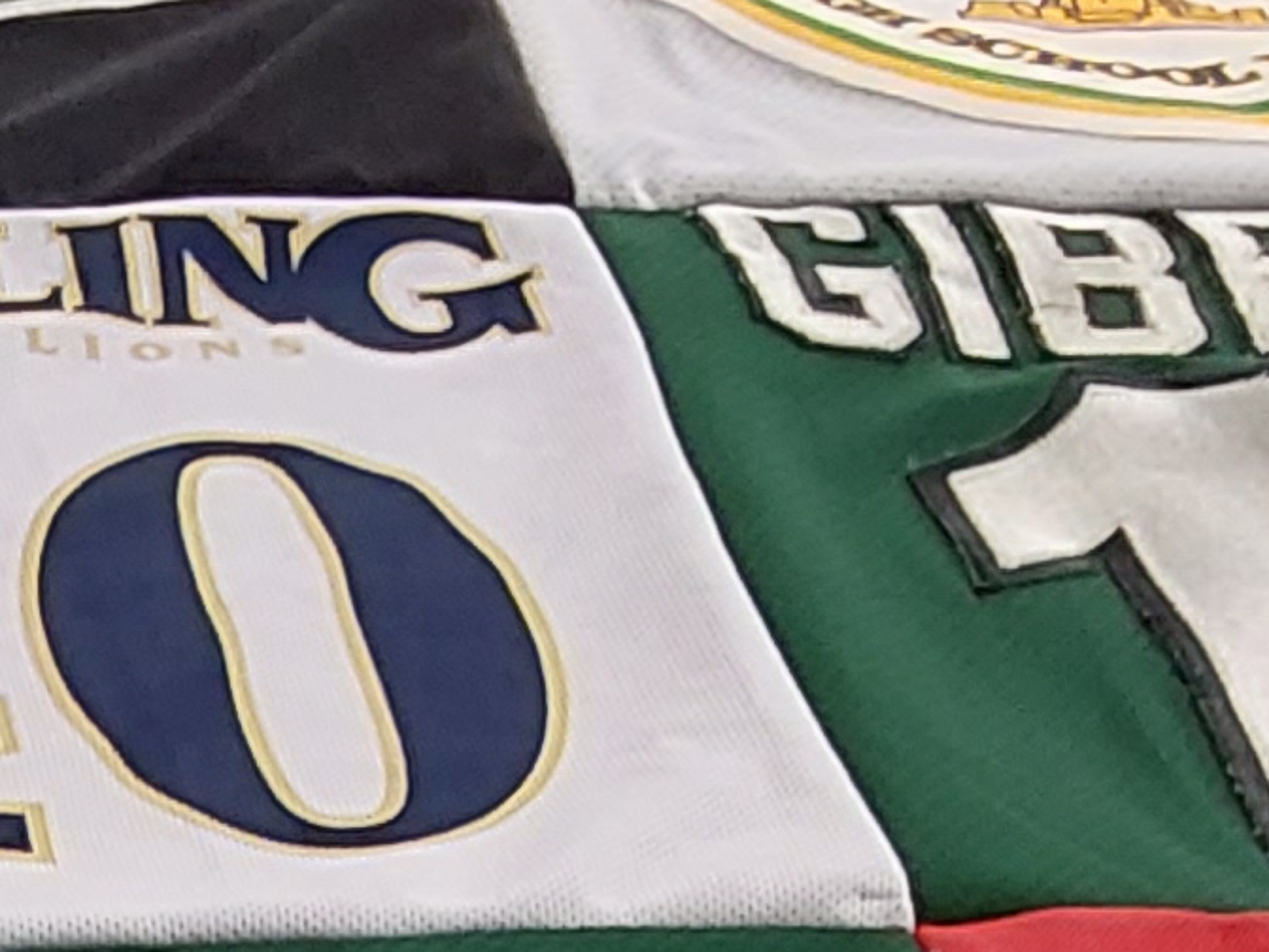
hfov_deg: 13.5
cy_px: 2127
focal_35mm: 136
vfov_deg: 9.8
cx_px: -755
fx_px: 4986
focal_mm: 2.91
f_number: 1.9
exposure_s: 1/60
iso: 100
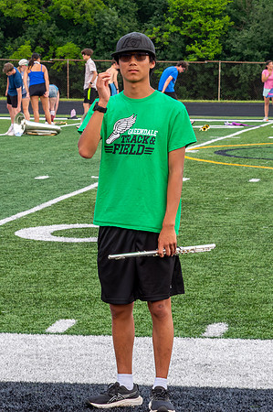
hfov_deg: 7.3
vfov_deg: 10.9
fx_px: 2148
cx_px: 102
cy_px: 111
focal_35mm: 188
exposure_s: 1/400
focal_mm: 86
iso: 1250
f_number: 13
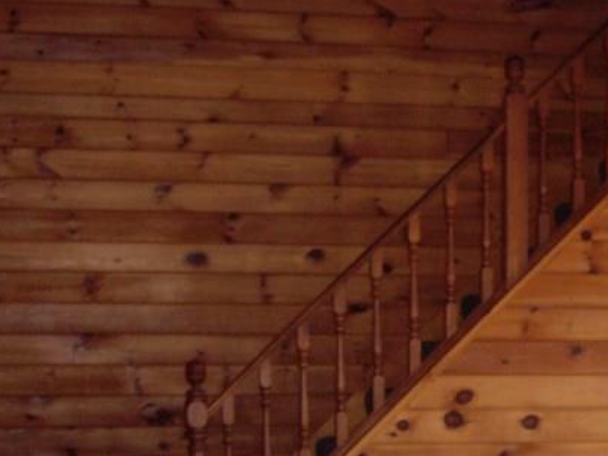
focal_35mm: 95
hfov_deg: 20.2
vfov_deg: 15.5
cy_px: 340
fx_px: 1668
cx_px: 575
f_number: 2.7
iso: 200
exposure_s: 1/40
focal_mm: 6.2
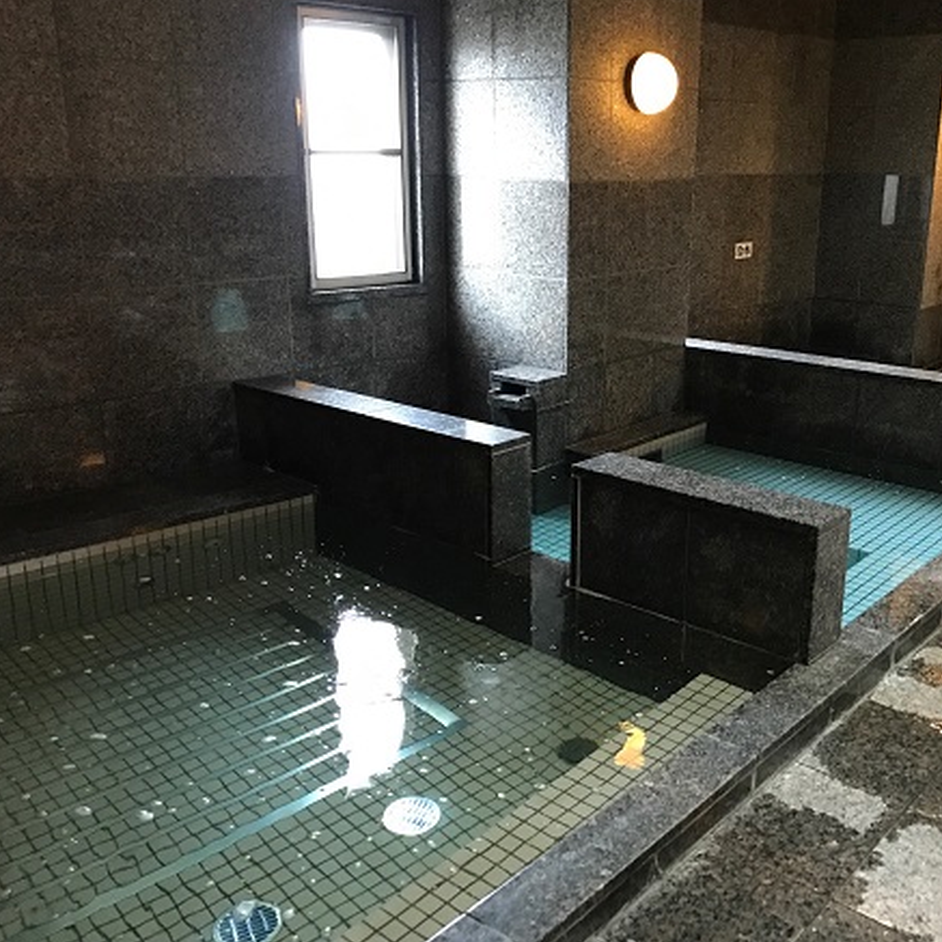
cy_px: 461
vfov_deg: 48.4
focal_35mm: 34
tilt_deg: -15.1
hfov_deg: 48.0
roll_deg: -0.6
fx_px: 1047
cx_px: 584
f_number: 1.8
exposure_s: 1/15
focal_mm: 3.99
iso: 100
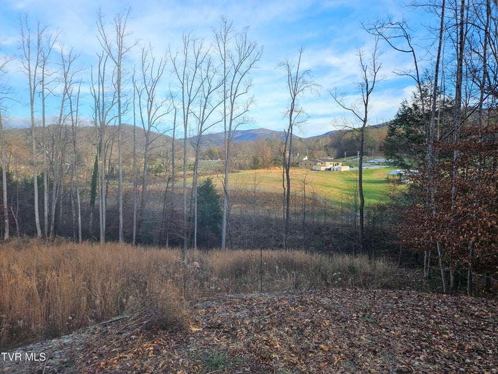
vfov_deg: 58.9
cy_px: 187
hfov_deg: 73.9
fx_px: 331
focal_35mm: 23
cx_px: 249
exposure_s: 1/404
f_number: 1.8
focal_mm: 5.4
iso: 25
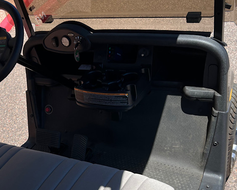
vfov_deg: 50.0
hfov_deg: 60.3
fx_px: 203
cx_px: 107
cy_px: 96
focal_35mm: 29
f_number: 1.5
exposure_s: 1/2083
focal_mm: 5.7
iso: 50
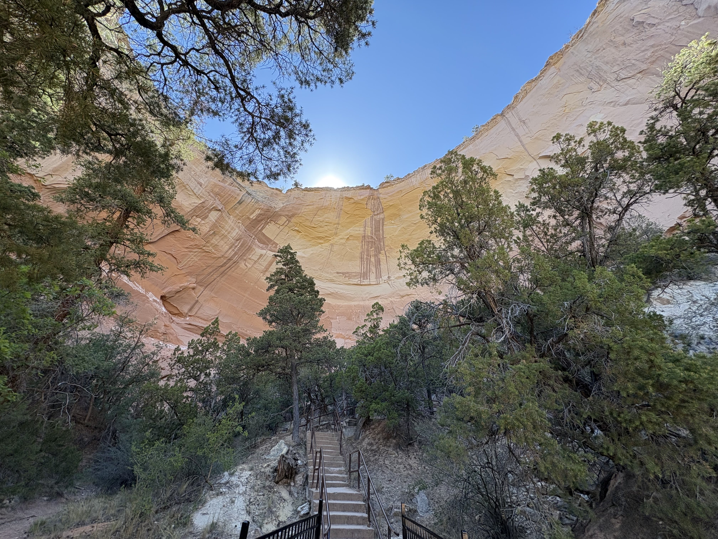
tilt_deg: +36.3
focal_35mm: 14
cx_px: 359
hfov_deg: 102.1
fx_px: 290
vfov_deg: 85.7
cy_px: 270
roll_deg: -3.0
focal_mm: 2.22
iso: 64
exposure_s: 1/296
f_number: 2.2
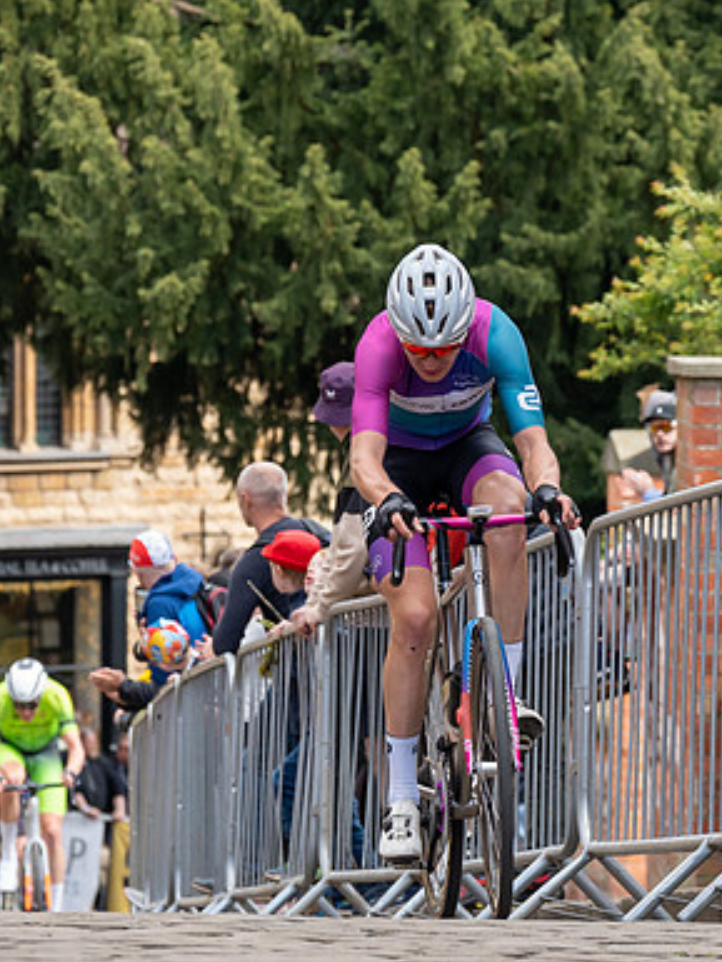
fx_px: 7227
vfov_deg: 7.6
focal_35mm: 260
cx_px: 488
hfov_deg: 5.7
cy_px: 210
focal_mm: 115
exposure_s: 1/1000
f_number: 5
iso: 1250
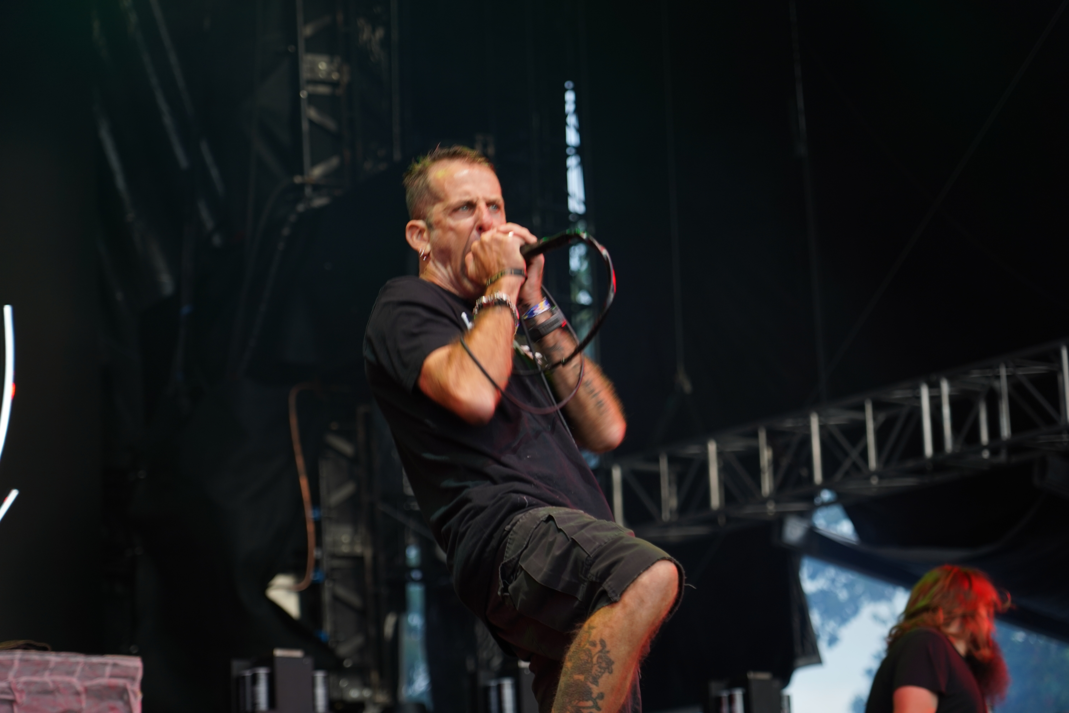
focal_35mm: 105
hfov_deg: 19.5
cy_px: 356
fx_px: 3118
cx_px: 534
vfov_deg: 13.0
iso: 250
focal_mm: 105
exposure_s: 1/125
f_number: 4
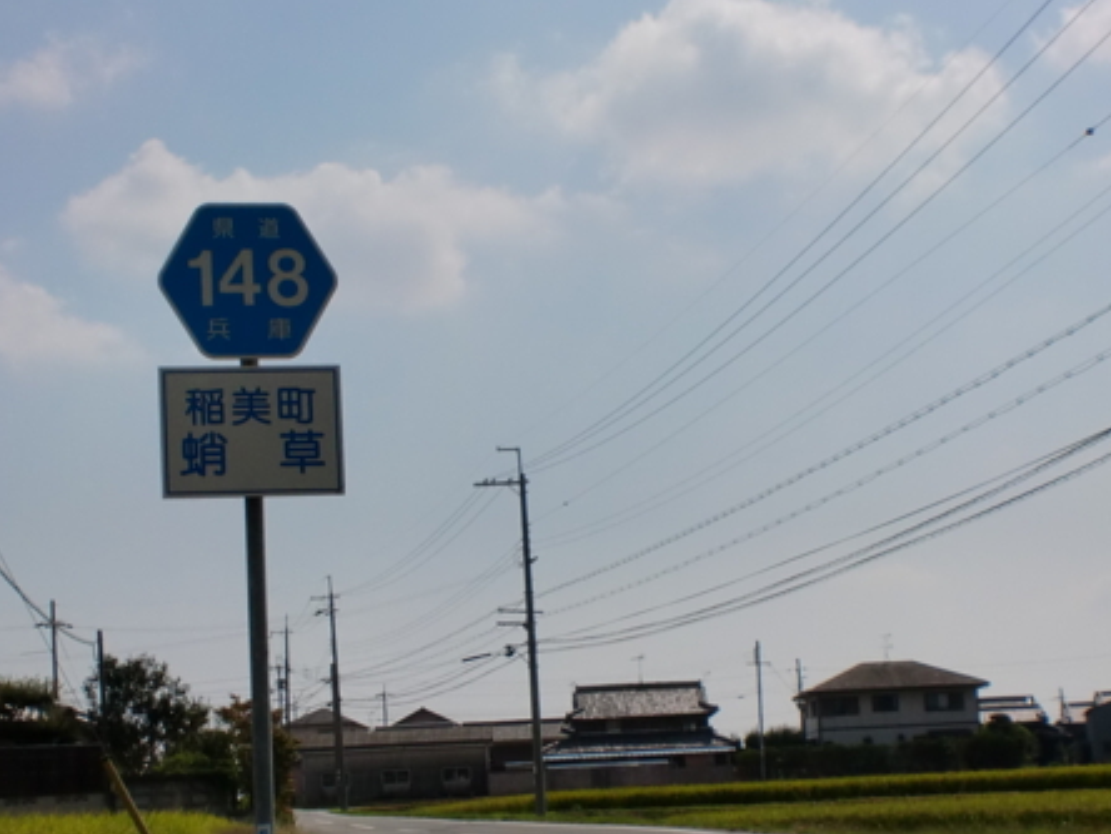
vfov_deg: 23.1
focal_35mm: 63
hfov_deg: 30.7
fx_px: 2022
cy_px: 611
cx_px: 568
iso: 64
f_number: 5.6
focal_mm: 6.3
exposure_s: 1/2000
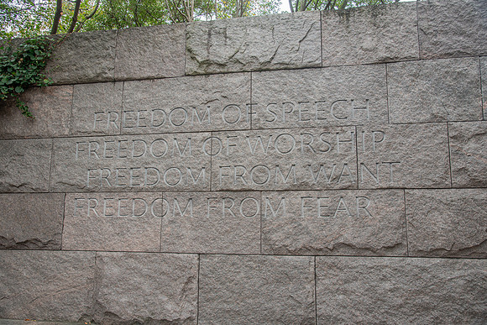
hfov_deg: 61.9
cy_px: 162
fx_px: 406
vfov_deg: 43.6
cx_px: 244
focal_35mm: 30
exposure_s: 1/250
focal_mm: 30
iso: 360
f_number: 5.6
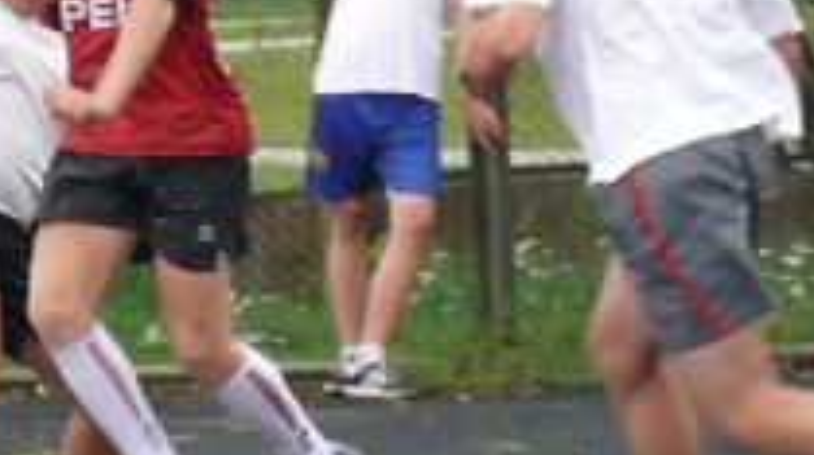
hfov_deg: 5.5
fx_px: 8451
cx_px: 191
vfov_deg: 3.1
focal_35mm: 392
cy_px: 259
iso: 100
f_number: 4
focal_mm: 16.5
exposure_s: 1/100
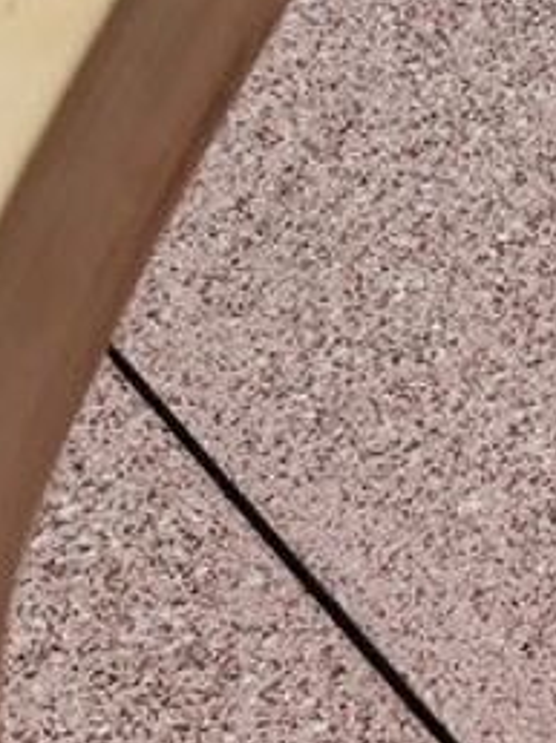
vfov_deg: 16.1
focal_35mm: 119
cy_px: 793
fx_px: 2553
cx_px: 1230
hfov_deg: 10.9
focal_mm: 5.4
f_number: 1.8
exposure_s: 1/2456
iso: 50
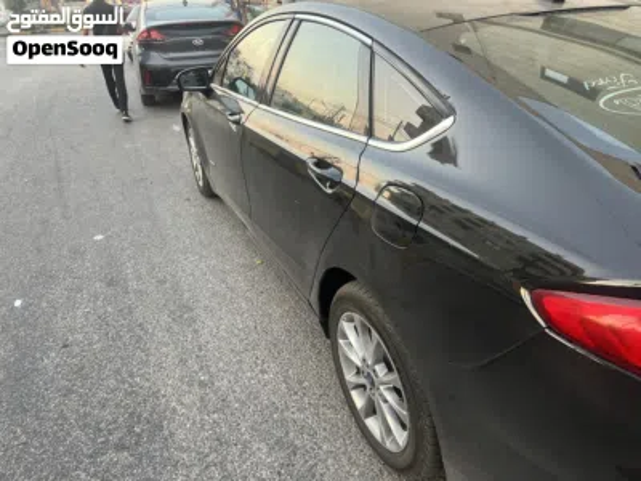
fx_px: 481
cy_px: 240
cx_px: 320
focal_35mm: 26
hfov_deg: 67.3
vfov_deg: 53.1
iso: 125
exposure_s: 1/121
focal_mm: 5.7
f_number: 1.5
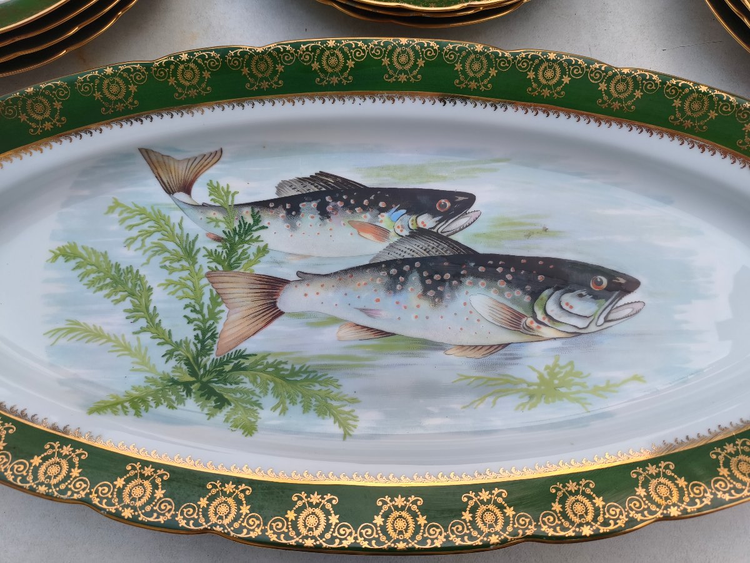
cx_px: 375
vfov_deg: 58.9
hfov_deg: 73.9
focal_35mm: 23
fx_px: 498
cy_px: 282
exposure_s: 1/413
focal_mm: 6.06
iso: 50
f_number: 1.7
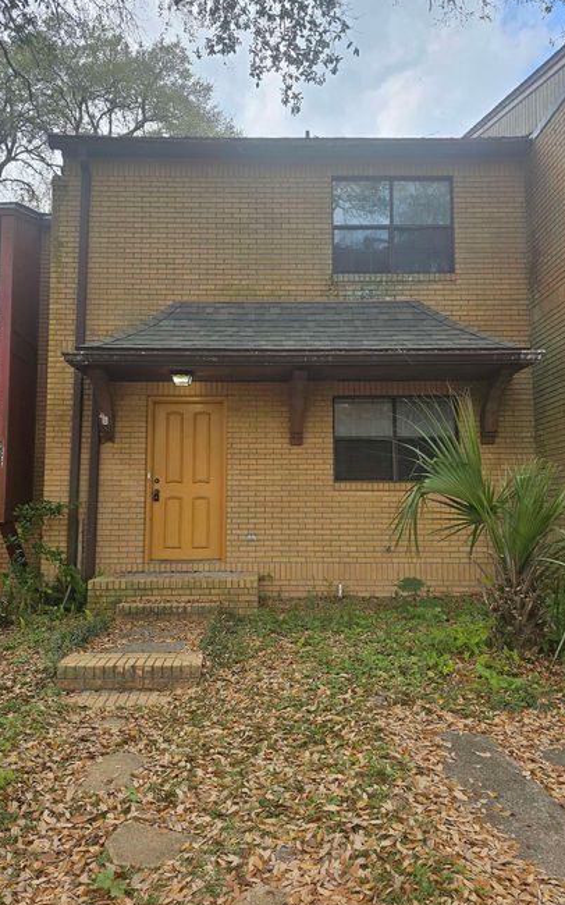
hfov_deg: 49.2
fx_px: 616
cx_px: 273
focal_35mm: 25
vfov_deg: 72.6
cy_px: 450
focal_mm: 6.3
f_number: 1.7
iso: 16
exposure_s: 1/180
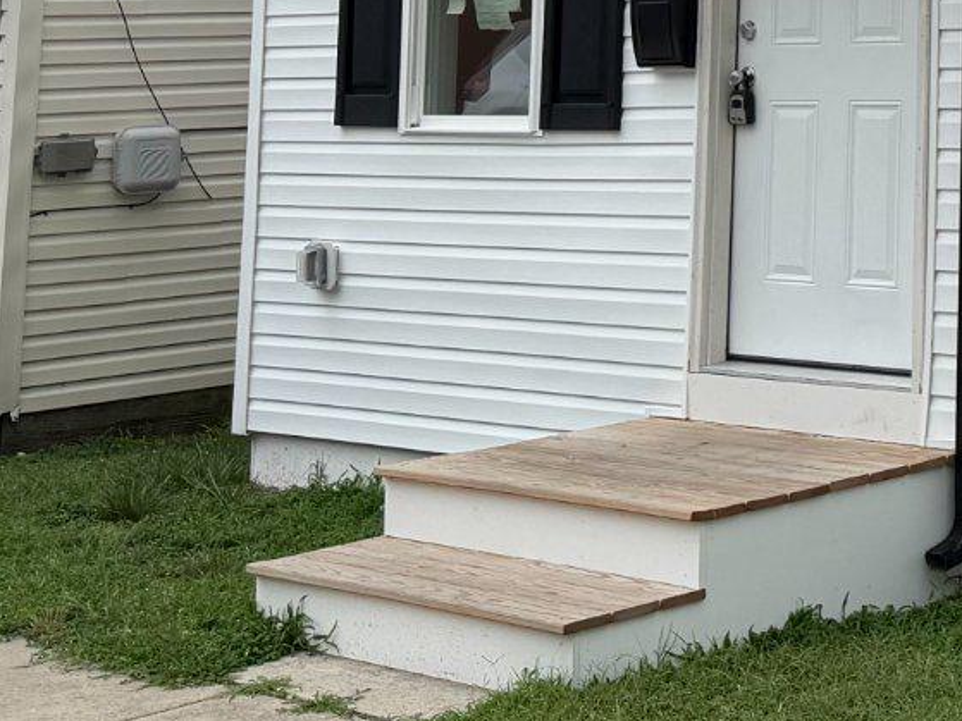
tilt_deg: +7.9
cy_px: -367
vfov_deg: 15.5
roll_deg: +1.7
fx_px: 2445
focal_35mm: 88
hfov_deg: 19.6
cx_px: 1403
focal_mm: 6.76
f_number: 1.78
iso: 80
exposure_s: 1/3145
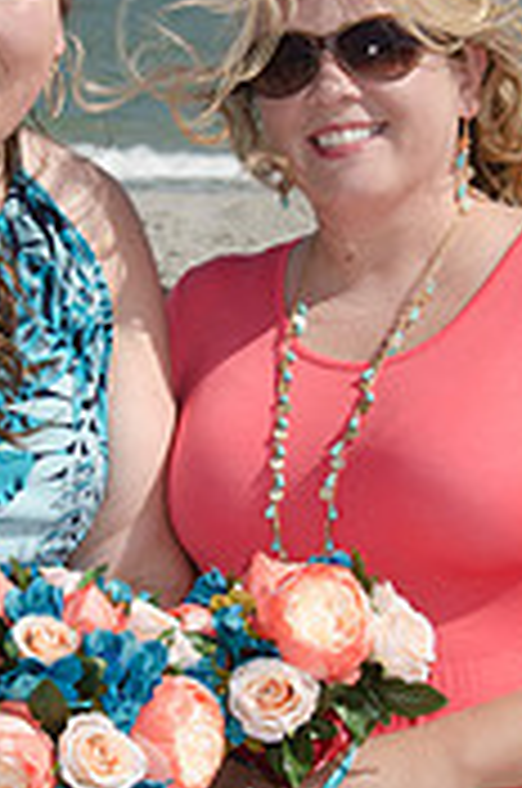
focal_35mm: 201
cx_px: 144
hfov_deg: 6.8
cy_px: 365
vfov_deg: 10.3
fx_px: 4389
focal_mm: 52
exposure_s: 1/250
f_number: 11
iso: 100
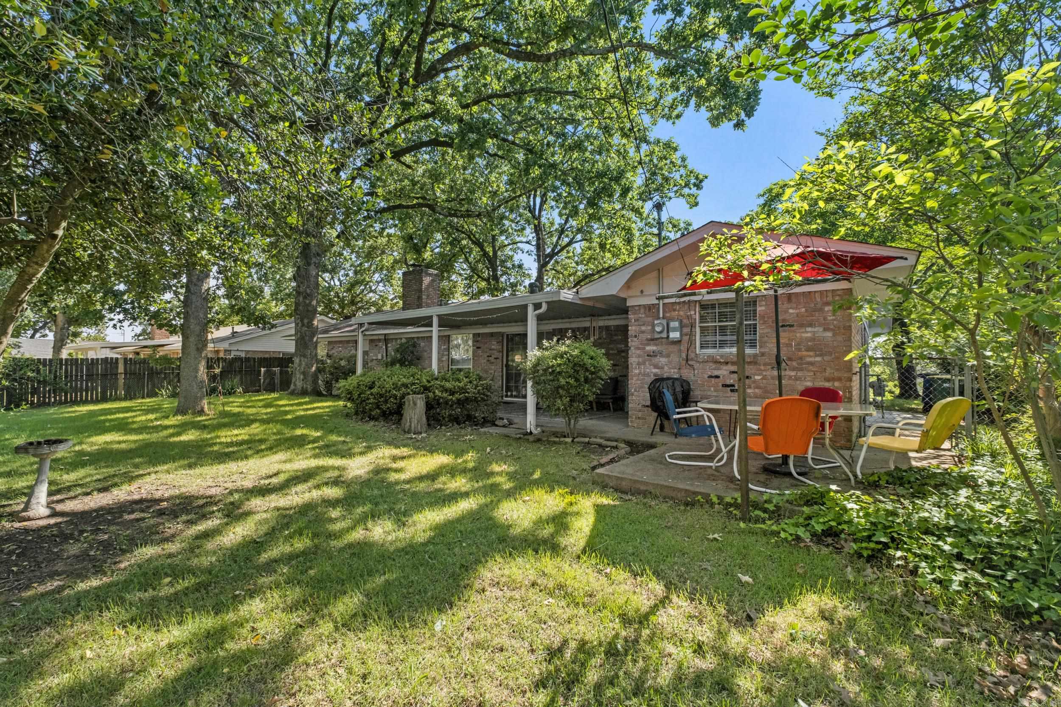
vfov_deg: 77.3
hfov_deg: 100.4
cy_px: 354
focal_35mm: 15
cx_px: 530
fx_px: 442
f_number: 7.1
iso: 400
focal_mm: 10
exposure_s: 1/160
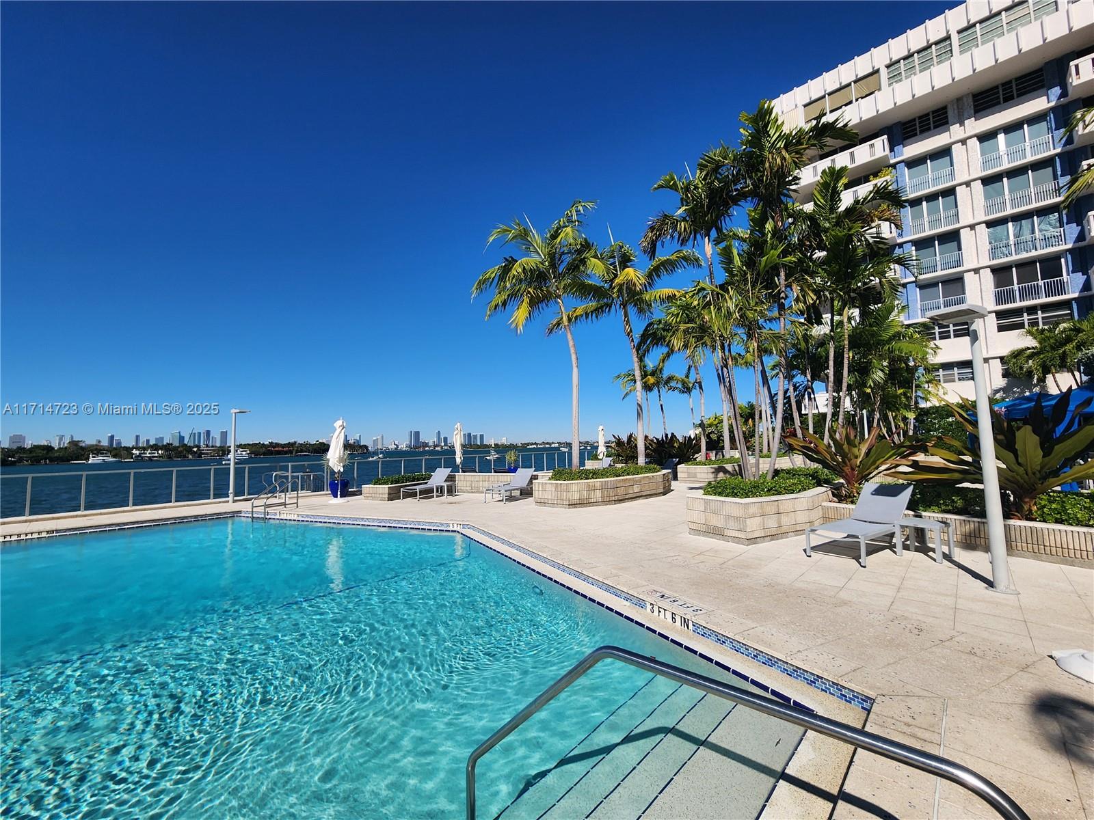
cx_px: 547
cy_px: 410
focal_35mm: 13
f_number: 2.2
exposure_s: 1/3464
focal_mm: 2.2
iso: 50
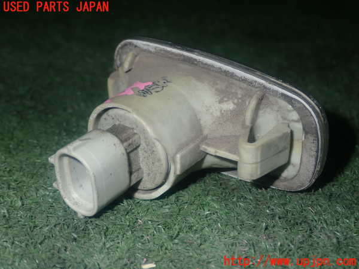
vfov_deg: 25.2
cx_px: 180
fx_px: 602
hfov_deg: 33.2
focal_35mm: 58
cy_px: 134
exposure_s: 1/60
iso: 320
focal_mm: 10.35
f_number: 10
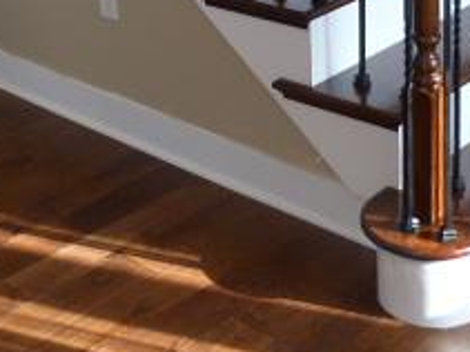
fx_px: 1031
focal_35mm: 76
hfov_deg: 25.7
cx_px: 234
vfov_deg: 17.8
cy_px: -131
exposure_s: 1/60
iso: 200
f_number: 2.8
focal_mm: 4.5
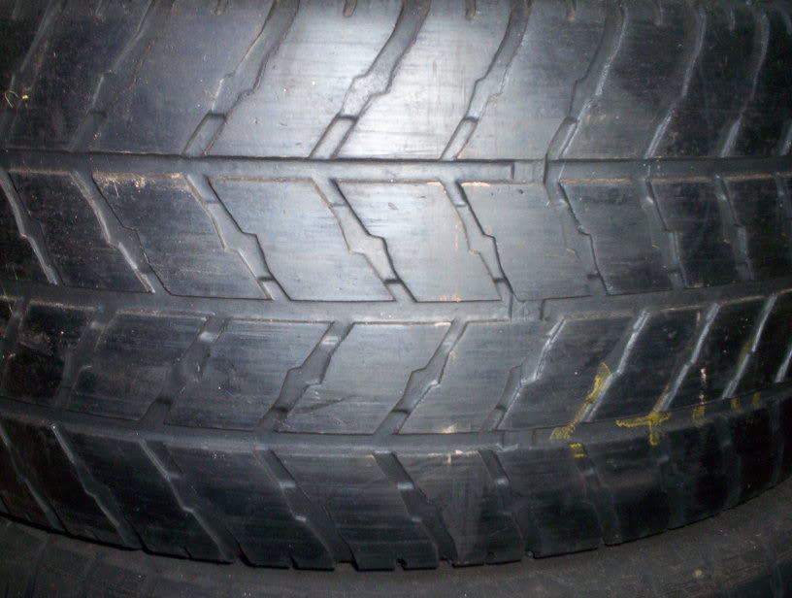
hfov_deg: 48.9
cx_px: 396
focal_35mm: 38
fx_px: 871
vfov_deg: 37.9
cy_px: 299
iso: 140
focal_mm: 4.99
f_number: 4.5
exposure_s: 1/60
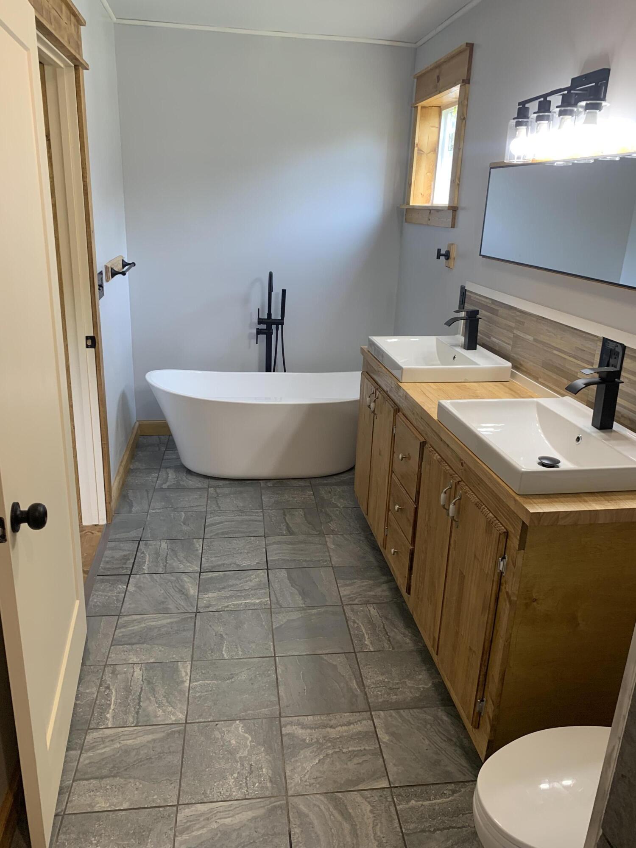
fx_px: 637
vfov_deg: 67.3
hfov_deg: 53.1
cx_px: 318
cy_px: 424
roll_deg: -2.9
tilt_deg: -18.4
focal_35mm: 26
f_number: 1.8
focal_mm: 4.25
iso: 50
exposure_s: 1/60
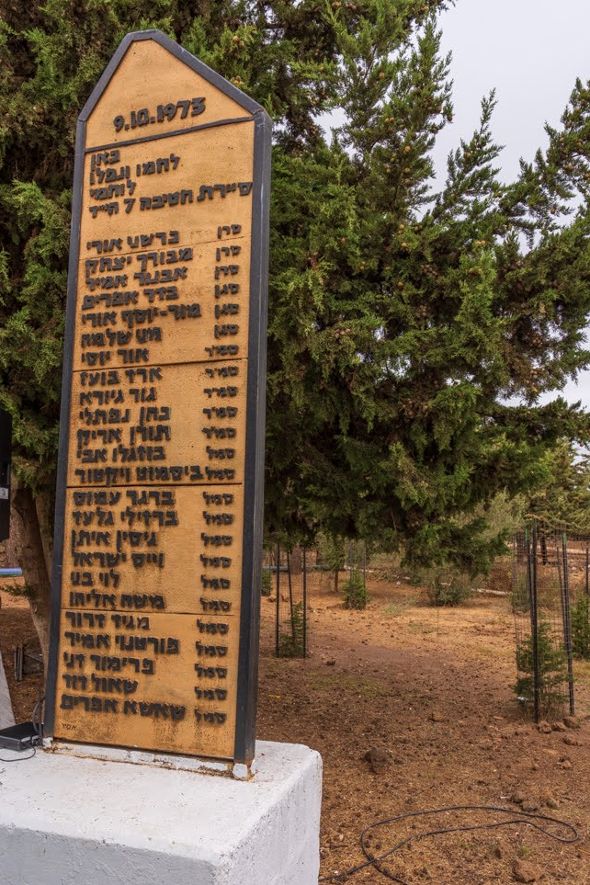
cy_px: 459
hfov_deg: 47.9
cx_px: 294
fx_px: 664
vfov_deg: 67.4
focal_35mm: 27
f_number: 8
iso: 100
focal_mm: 26
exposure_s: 1/200
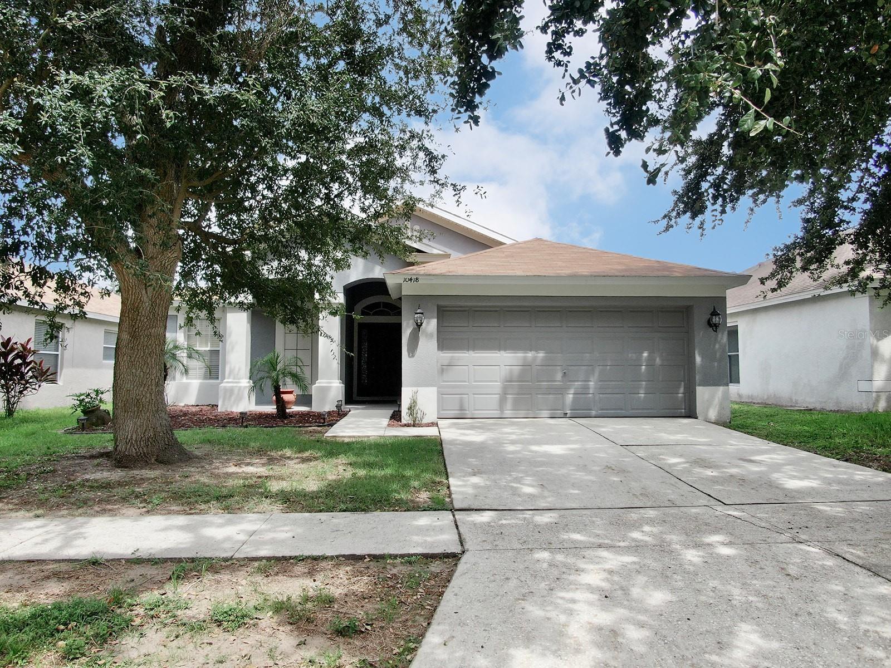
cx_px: 446
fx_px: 618
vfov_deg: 56.8
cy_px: 334
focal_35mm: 24
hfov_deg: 71.6
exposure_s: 1/640
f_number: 2.8
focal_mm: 4.39
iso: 110
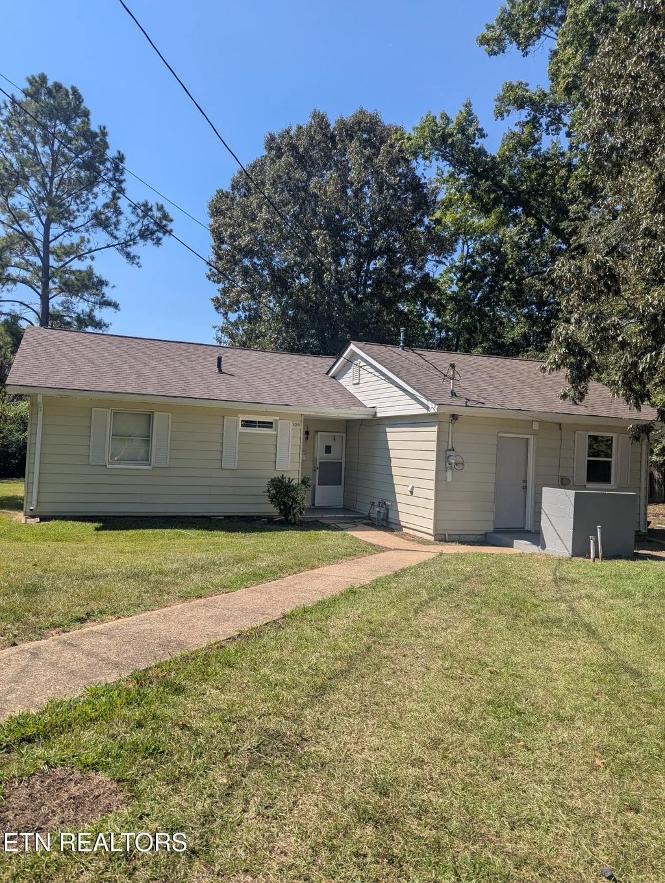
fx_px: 613
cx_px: 332
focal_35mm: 24
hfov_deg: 56.9
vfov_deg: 71.5
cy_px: 442
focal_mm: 6.81
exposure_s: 1/2179
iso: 47
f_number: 1.85
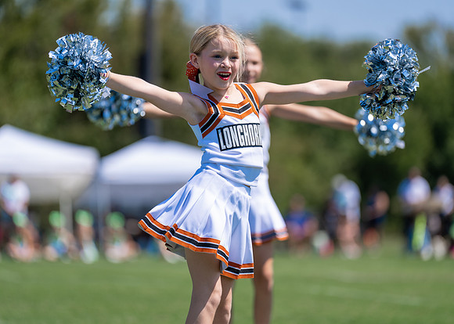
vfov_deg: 6.7
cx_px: 227
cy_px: 162
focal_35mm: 214
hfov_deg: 9.4
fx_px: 2752
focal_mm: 200
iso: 100
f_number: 2.8
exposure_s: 1/2000
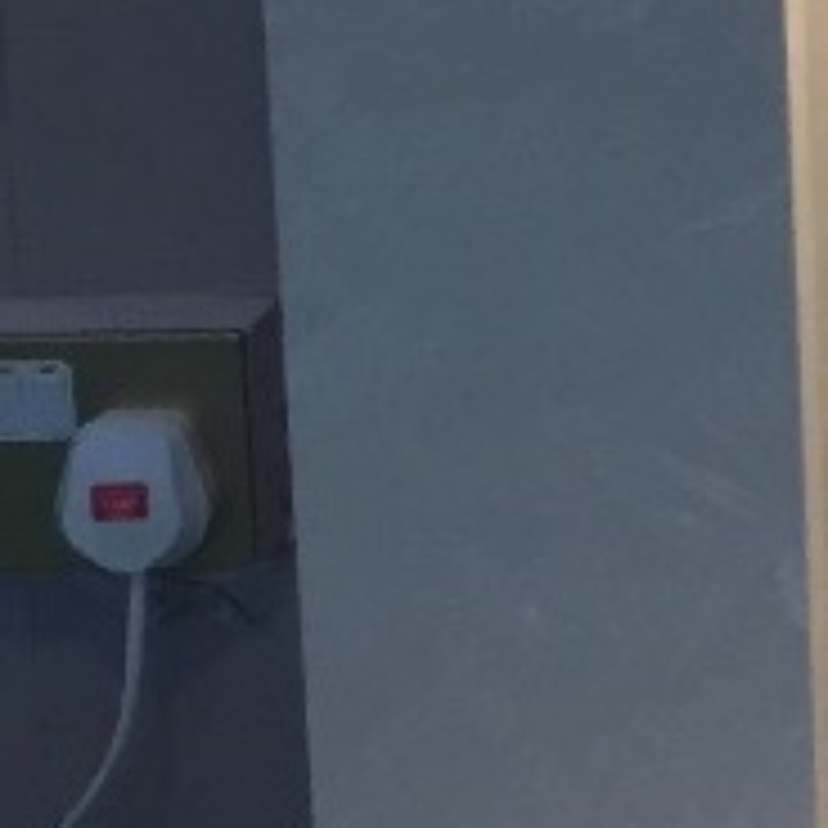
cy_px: -810
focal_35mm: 167
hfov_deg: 9.3
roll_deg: +0.2
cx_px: 2012
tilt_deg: -9.7
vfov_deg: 9.8
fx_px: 4519
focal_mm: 4.15
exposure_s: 1/33
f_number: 2.2
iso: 100
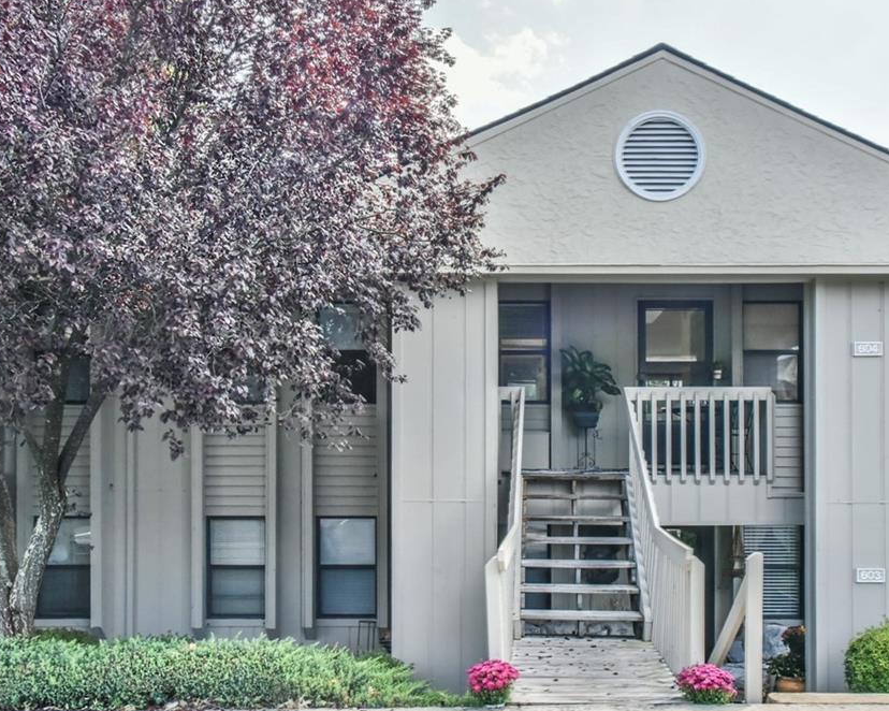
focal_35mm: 36
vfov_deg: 41.1
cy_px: 355
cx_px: 499
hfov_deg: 50.2
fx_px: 947
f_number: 13
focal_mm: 31
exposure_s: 1/160
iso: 4000
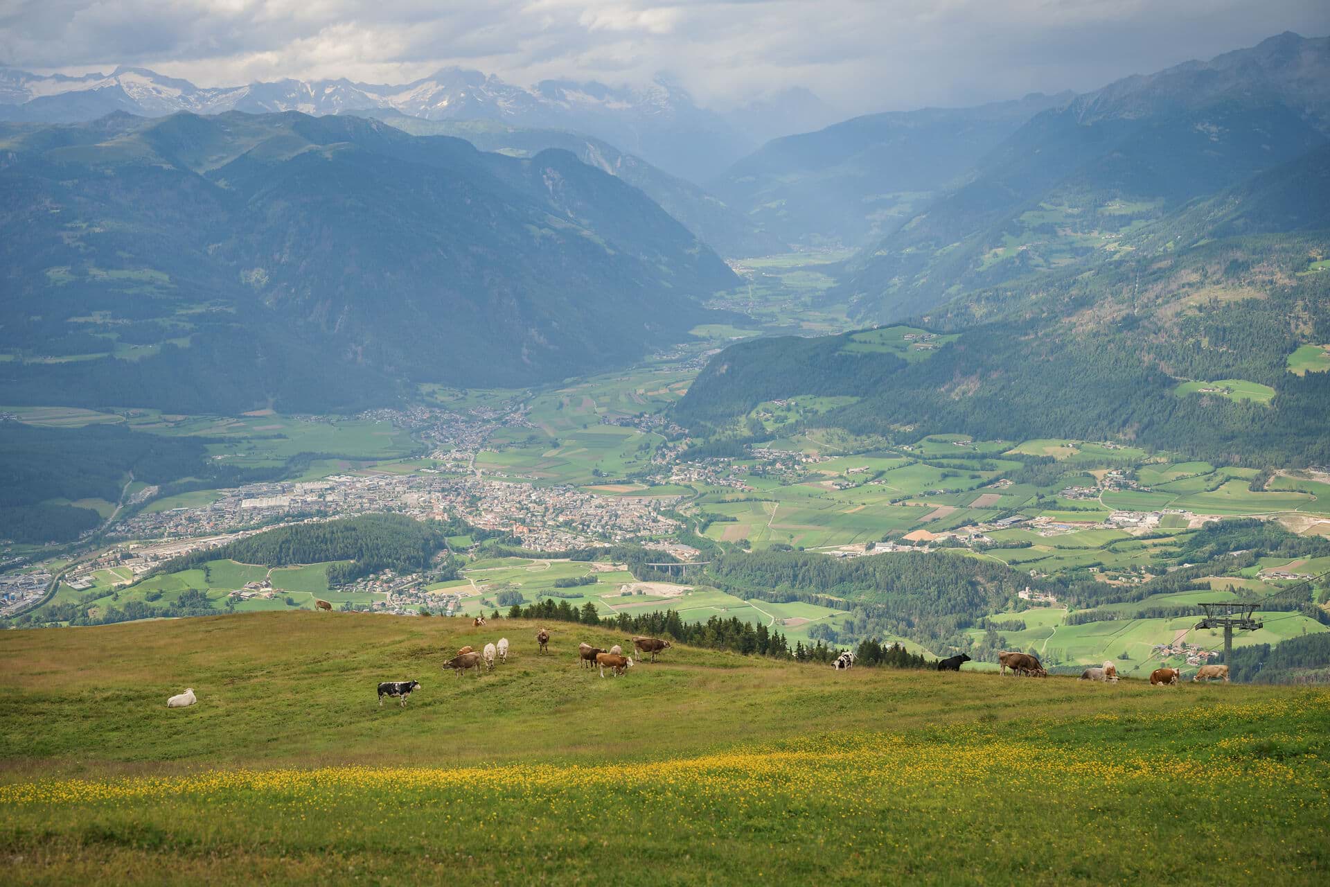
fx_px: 1699
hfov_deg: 42.7
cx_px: 665
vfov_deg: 29.2
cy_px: 444
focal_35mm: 46
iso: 320
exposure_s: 1/1600
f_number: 4
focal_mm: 46
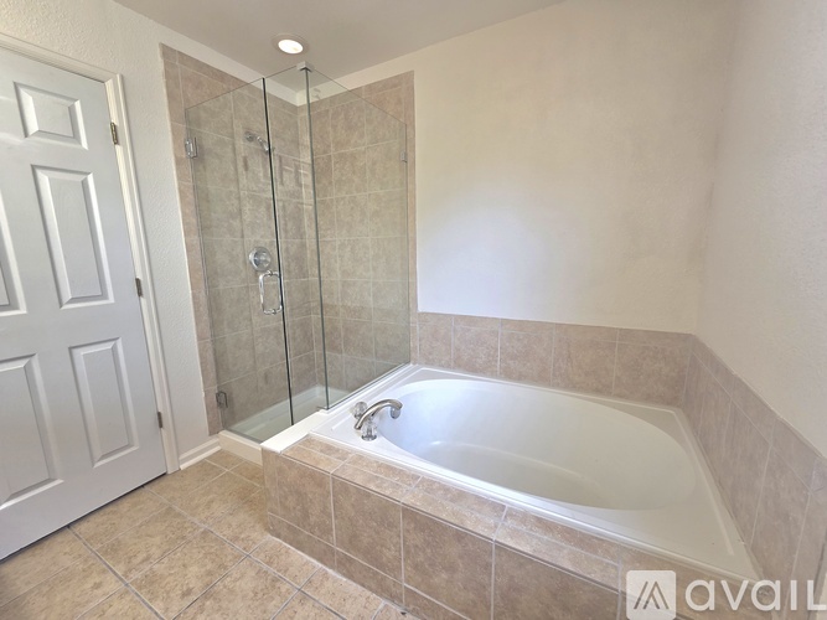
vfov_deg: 89.9
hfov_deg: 106.2
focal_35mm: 13
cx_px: 414
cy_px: 310
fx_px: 311
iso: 160
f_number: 2.2
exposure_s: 1/120
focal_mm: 2.2
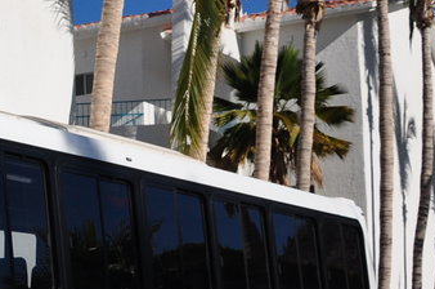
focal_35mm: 96
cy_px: 255
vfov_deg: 14.1
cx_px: -219
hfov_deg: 18.8
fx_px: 1158
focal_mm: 18
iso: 320
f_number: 5
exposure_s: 1/4000
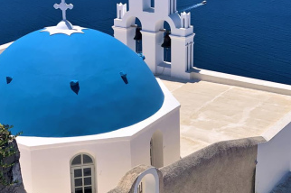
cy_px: 78
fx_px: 598
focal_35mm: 74
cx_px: 164
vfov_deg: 18.4
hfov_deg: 27.3
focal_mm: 6
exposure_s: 1/2519
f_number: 2.4
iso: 16
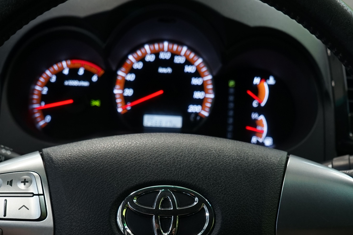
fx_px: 578
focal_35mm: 59
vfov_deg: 22.5
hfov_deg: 33.9
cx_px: 167
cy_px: 205
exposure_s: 1/30
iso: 800
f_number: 5.6
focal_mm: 29
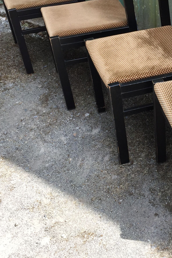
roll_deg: +0.0
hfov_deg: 23.9
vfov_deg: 35.9
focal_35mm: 55
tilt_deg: -33.5
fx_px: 394
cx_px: 158
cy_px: 87
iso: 32
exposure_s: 1/534
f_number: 2.2
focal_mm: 4.15
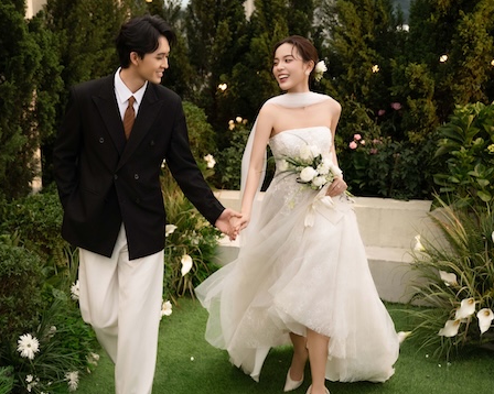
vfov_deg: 26.3
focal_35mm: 58
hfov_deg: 31.9
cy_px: 181
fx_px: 845
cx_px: 118
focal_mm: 34.5
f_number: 2.8
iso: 640
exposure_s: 1/320
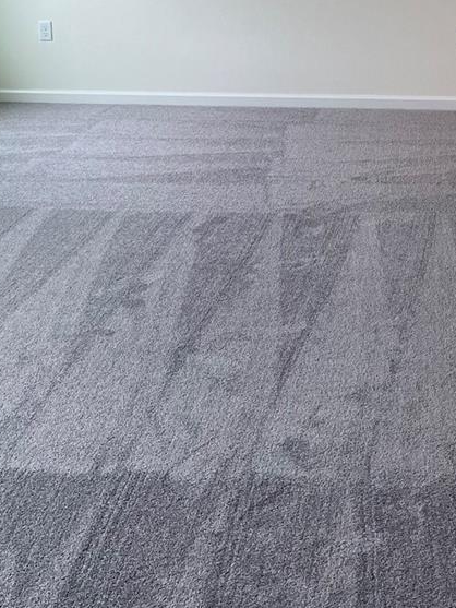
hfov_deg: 26.0
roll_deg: +1.3
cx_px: 300
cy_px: 25
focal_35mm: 56
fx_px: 983
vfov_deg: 32.1
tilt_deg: -11.1
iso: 100
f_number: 1.6
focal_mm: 4.2
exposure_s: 1/120
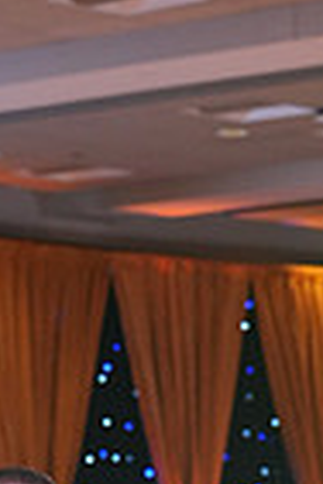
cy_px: 899
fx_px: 3553
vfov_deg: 7.5
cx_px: 328
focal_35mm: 264
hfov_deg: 5.2
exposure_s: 1/400
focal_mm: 64
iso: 2000
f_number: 4
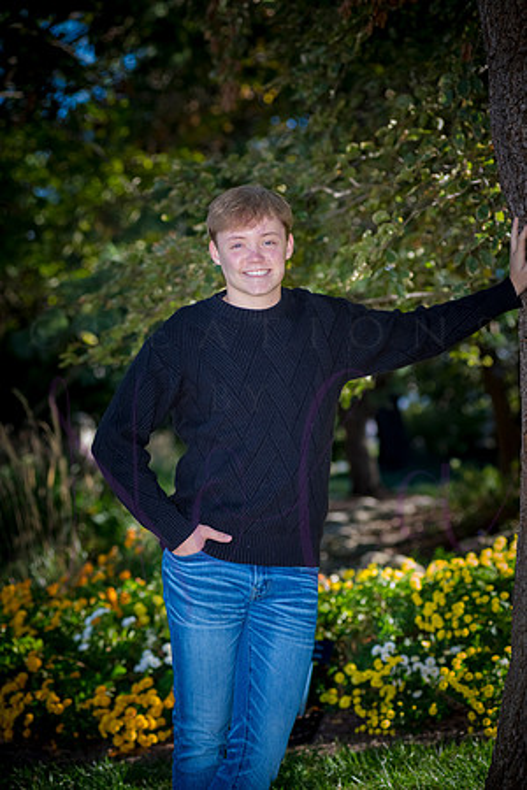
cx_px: 264
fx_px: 2305
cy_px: 395
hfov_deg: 13.0
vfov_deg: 19.5
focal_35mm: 105
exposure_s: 1/800
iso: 800
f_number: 4
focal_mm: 105
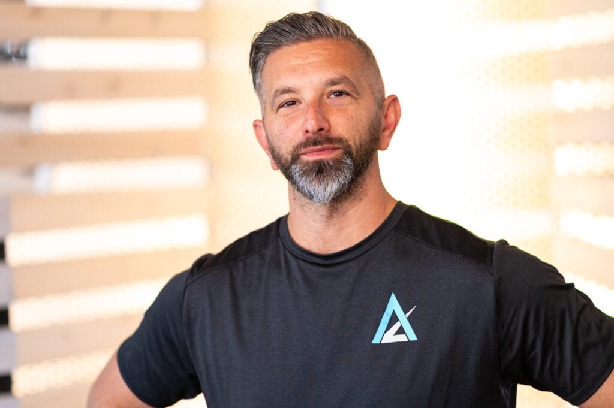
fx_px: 1572
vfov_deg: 14.8
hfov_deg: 22.1
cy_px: 187
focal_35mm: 92
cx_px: 307
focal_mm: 85
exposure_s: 1/200
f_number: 1.8
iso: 250
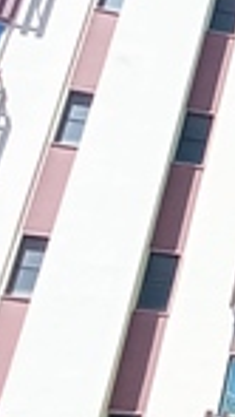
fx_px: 983
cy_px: 182
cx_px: 756
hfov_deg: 9.6
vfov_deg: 23.9
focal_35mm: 89
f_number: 2.2
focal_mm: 1.65
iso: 113
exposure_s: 1/1488
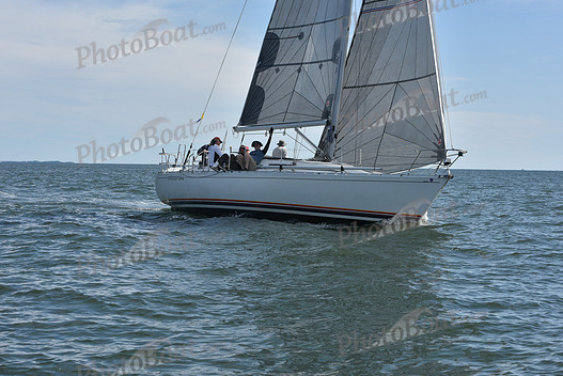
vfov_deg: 17.7
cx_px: 282
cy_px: 180
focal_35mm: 77
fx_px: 1205
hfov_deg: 26.3
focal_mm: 70
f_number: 10
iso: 320
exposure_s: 1/1000
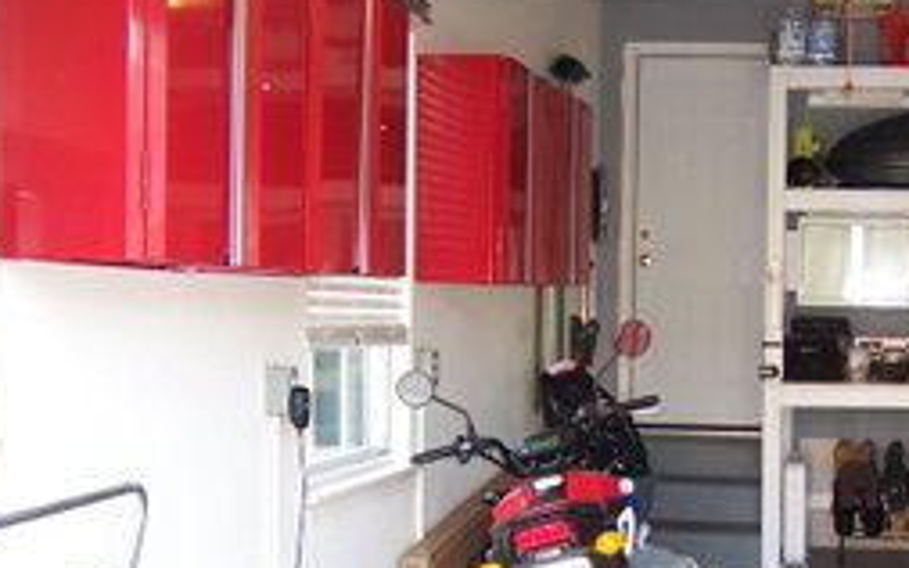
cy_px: 381
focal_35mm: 59
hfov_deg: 33.6
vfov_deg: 21.9
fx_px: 1461
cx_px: 717
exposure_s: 1/90
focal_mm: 5.5
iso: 140
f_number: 2.8
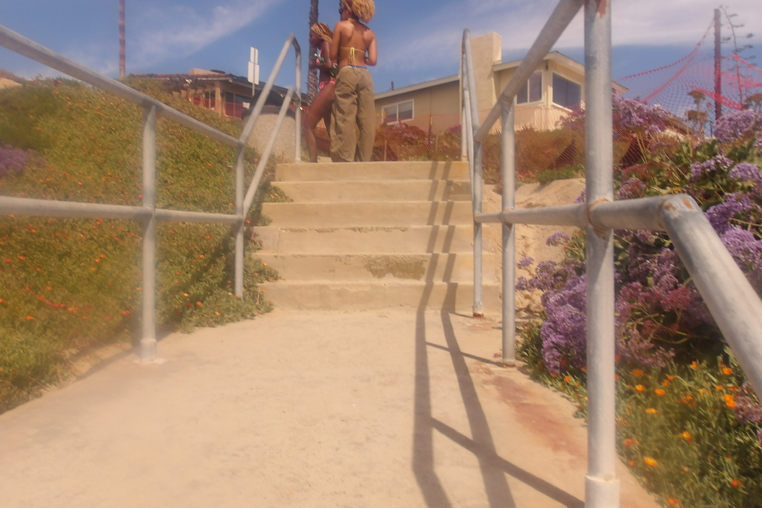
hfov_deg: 60.2
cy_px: 257
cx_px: 360
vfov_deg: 42.3
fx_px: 656
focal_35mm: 31
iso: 100
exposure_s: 1/149
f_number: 10.4
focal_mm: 4.9
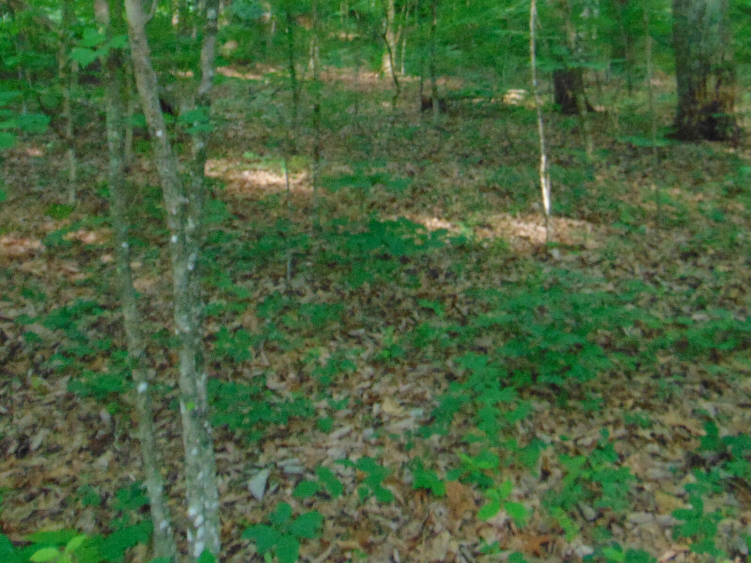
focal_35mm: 47
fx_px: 1020
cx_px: 413
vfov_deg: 29.9
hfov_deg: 40.4
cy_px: 87
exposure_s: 1/15
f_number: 3
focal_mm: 4.5
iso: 400
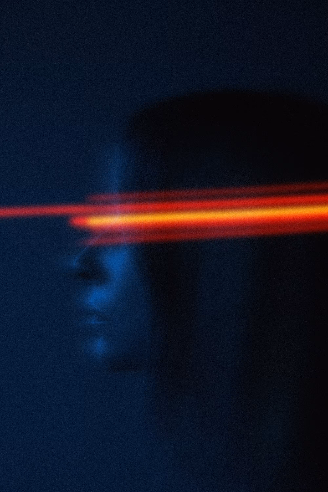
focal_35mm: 75
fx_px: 1025
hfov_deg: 18.2
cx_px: 164
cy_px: 246
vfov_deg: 27.0
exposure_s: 1/60
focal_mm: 75
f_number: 5.6
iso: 640
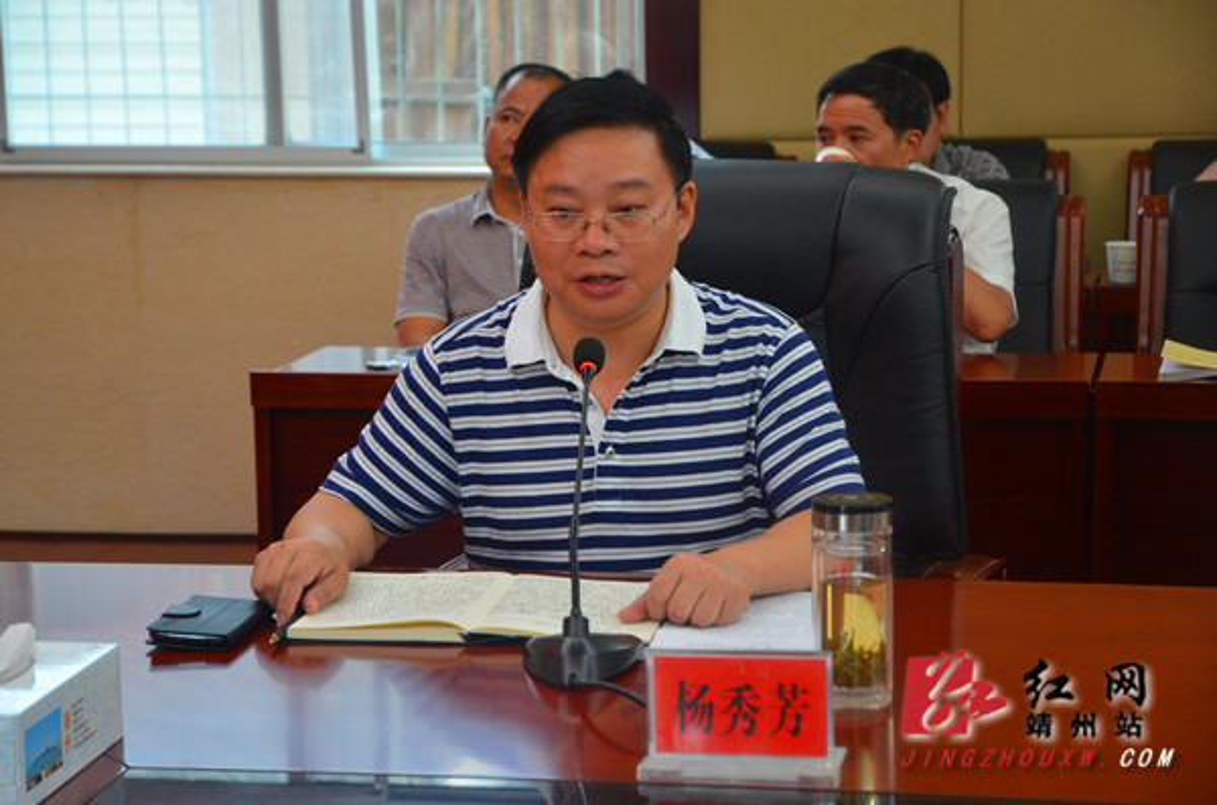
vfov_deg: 15.6
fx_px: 2934
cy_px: 402
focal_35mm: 87
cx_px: 608
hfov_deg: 23.4
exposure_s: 1/30
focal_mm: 58
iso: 800
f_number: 5.3
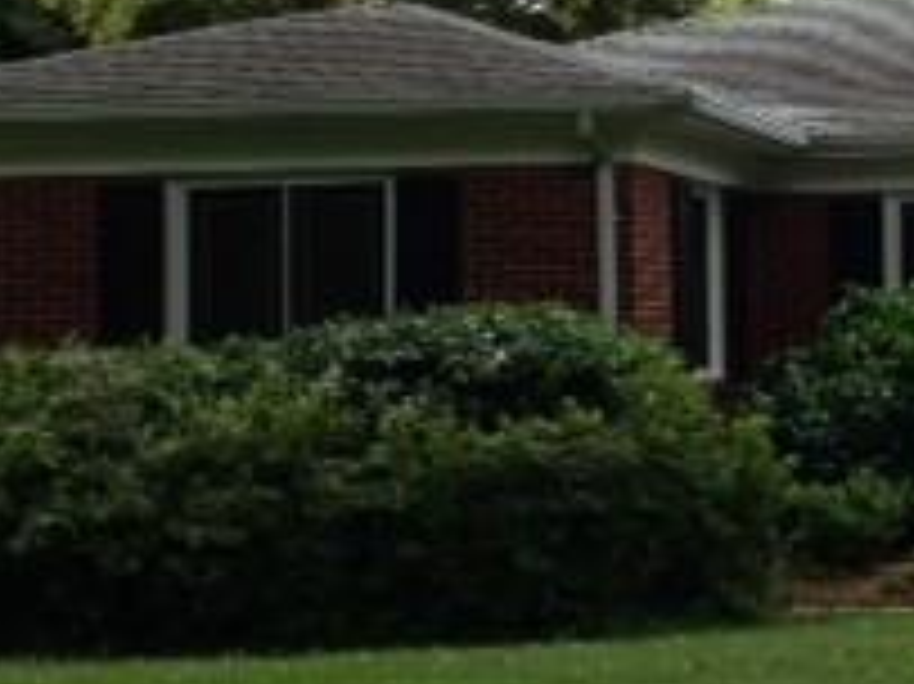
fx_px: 2744
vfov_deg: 14.2
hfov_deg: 17.5
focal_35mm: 104
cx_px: 1261
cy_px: 216
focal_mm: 4.12
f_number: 2.4
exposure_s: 1/244
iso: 50
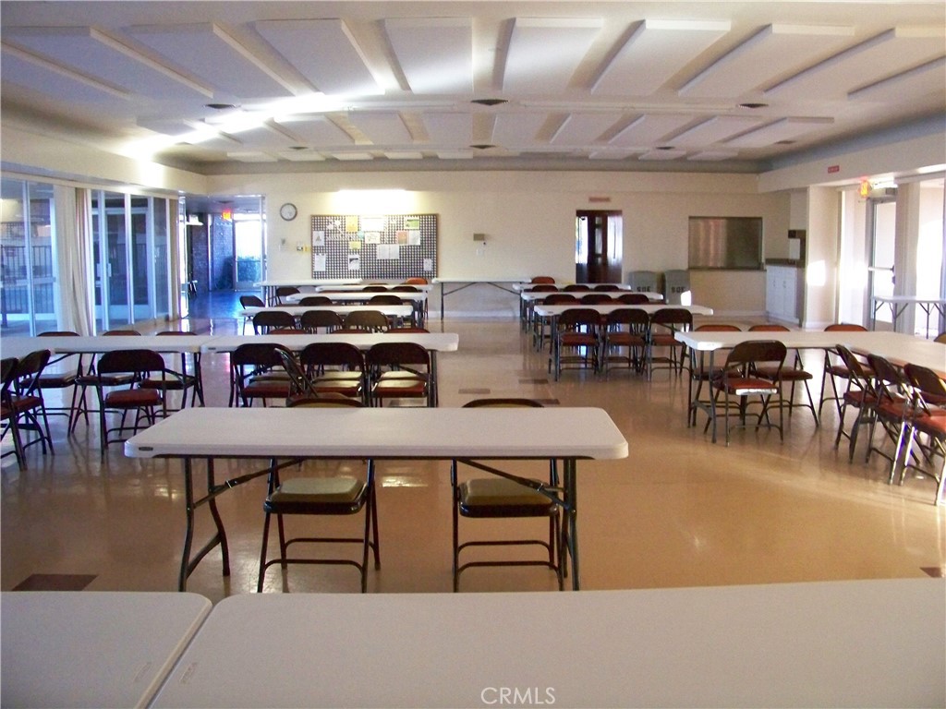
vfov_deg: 42.9
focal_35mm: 33
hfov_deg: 55.4
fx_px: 902
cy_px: 354
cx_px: 473
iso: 800
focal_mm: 5.85
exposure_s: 1/30
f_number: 2.8
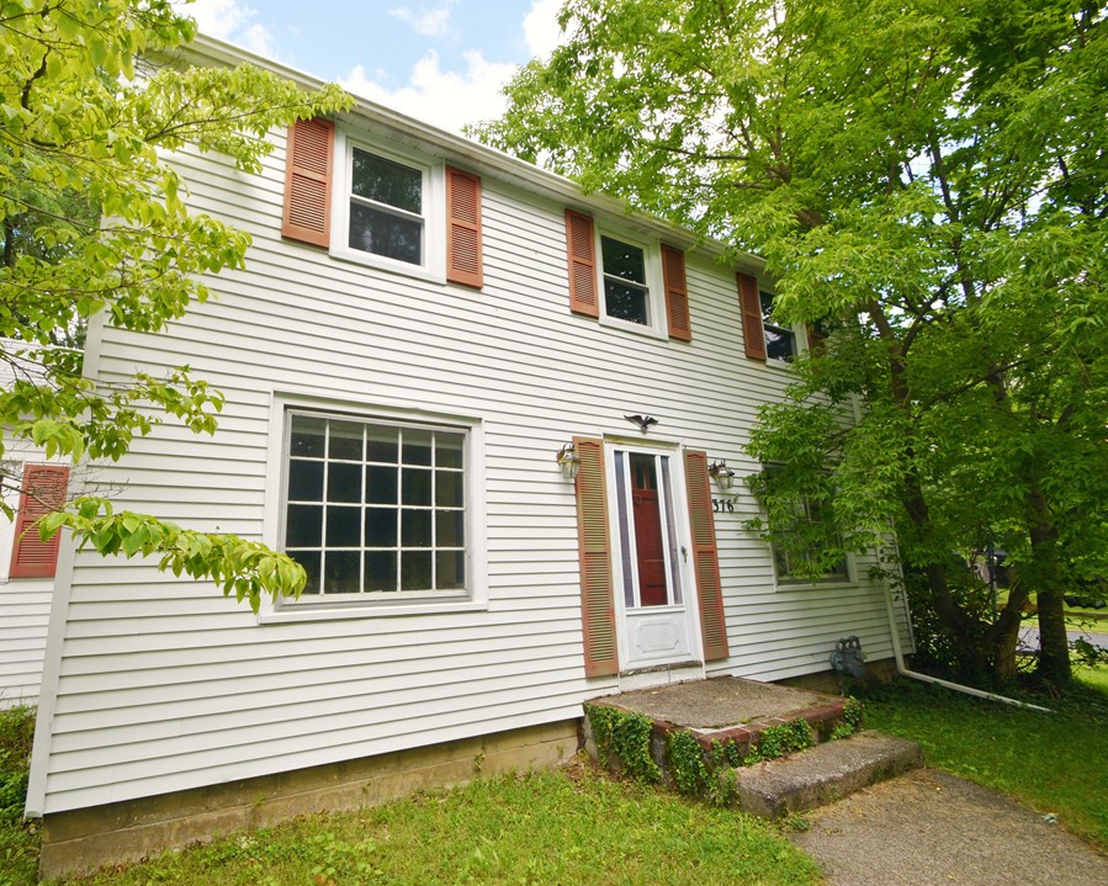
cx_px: 492
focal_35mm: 17
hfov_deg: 89.3
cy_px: 442
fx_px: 557
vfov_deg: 77.0
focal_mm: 10
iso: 280
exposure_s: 1/250
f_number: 8
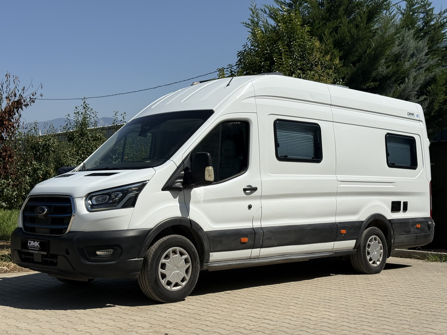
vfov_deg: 30.3
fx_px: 620
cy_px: 168
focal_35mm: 48
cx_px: 224
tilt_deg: +2.9
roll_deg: -1.7
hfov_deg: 39.7
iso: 64
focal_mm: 6.76
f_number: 1.78
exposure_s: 1/11364
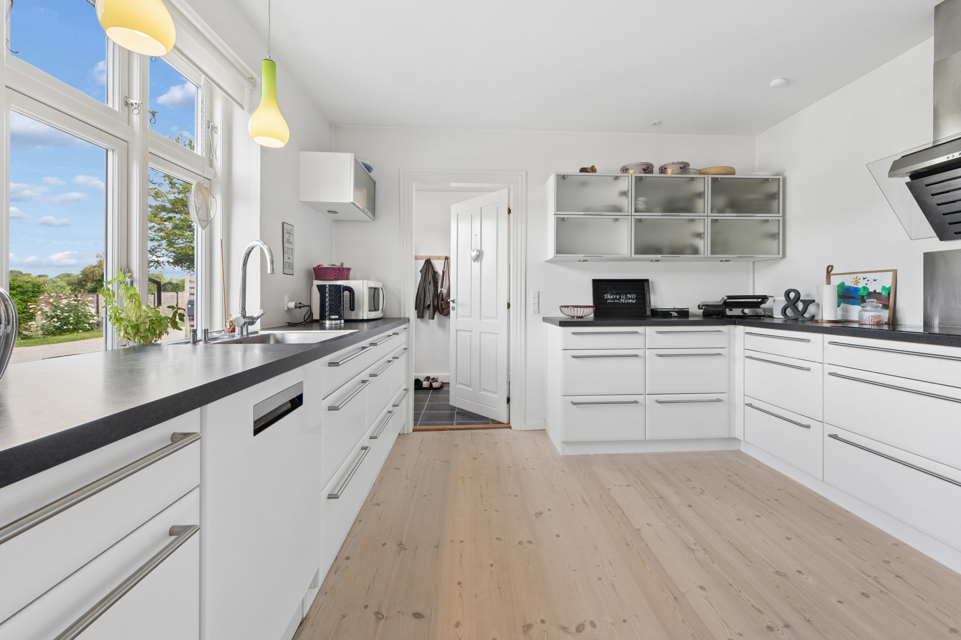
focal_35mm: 14
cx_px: 480
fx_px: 374
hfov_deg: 104.3
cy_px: 320
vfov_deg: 81.2
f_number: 13
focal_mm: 14
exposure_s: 1/13
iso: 400
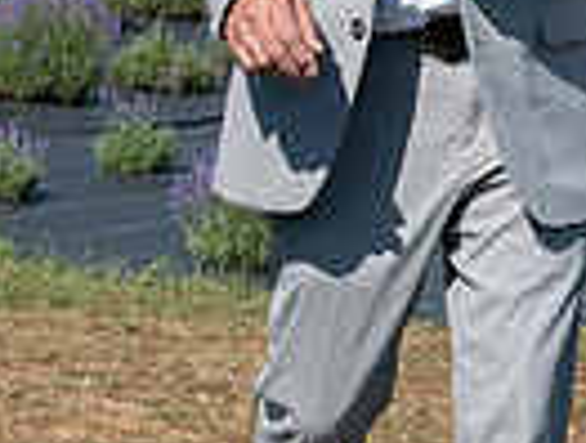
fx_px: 5619
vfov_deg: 4.5
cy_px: 119
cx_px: 738
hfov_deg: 5.9
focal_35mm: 331
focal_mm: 52
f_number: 10
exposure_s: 1/400
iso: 200
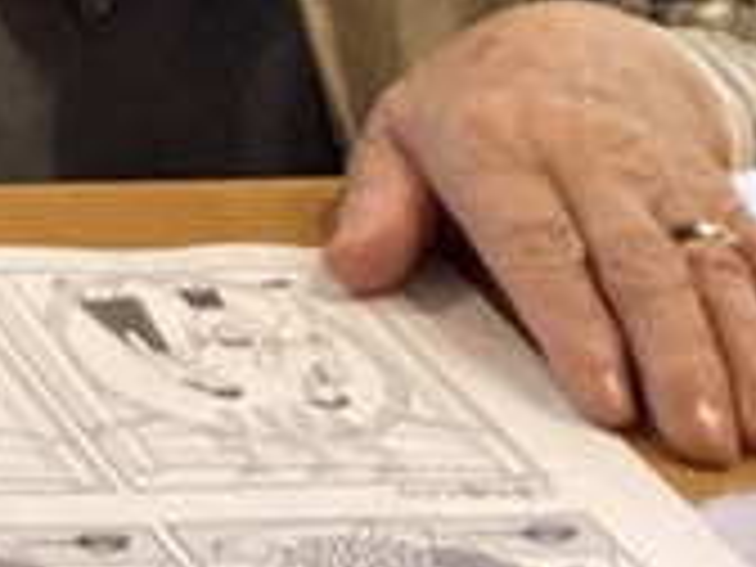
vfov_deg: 7.6
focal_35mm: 185
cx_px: -1161
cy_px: -693
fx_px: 4040
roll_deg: -1.5
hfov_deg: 9.4
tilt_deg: -11.7
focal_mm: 3.3
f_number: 2.4
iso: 64
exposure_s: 1/60
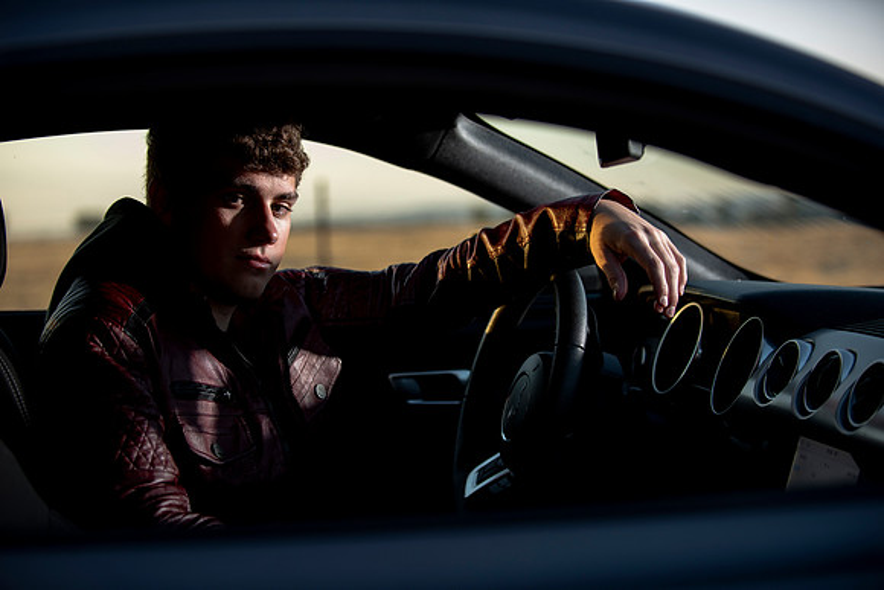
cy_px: 295
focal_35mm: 70
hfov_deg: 28.8
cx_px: 442
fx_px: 1719
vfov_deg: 19.5
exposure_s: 1/250
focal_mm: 70
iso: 200
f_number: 2.8
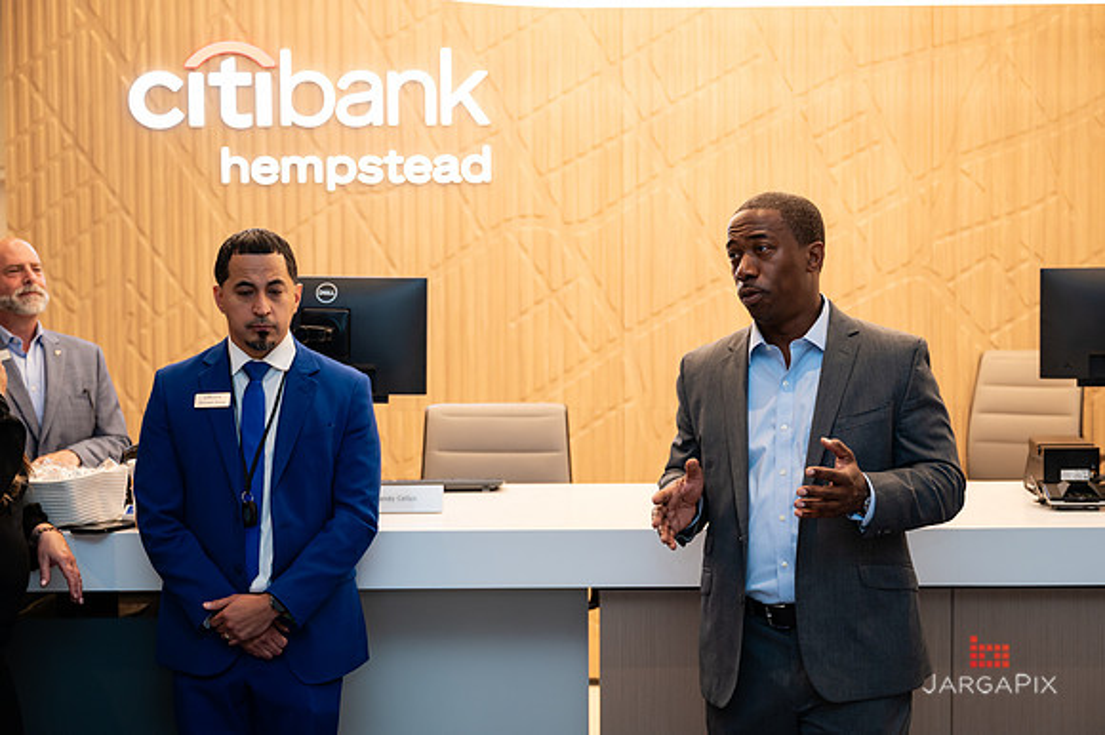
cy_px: 356
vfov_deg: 24.6
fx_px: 1689
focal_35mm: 55
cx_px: 569
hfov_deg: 36.2
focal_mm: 53
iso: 500
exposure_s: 1/200
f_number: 3.2
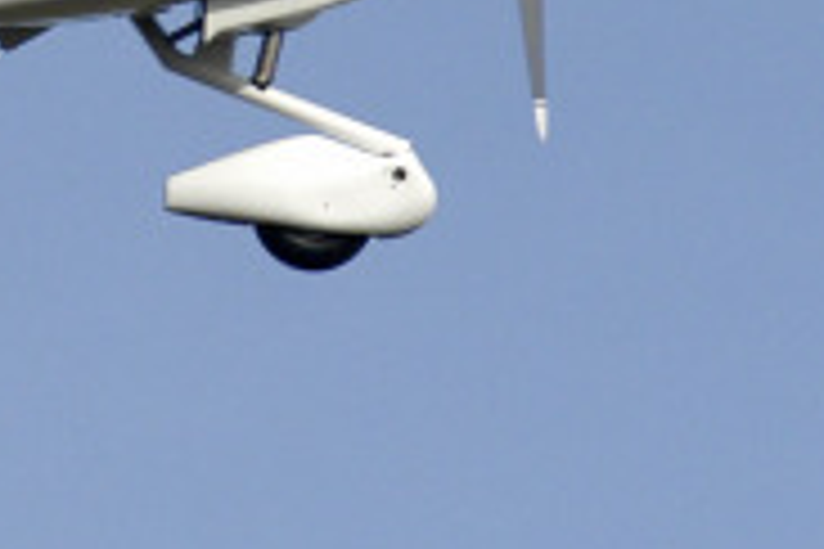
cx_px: -662
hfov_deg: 1.2
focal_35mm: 1656
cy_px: -40
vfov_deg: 0.8
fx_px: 37901
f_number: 8
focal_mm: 270
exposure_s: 1/3200
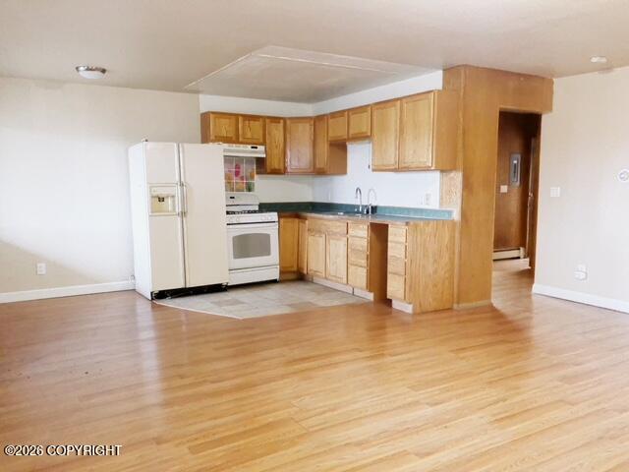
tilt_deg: -5.5
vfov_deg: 49.7
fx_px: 509
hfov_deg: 63.4
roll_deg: -0.9
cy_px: 236
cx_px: 314
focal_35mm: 28
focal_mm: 4
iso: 160
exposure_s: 1/30
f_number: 1.8
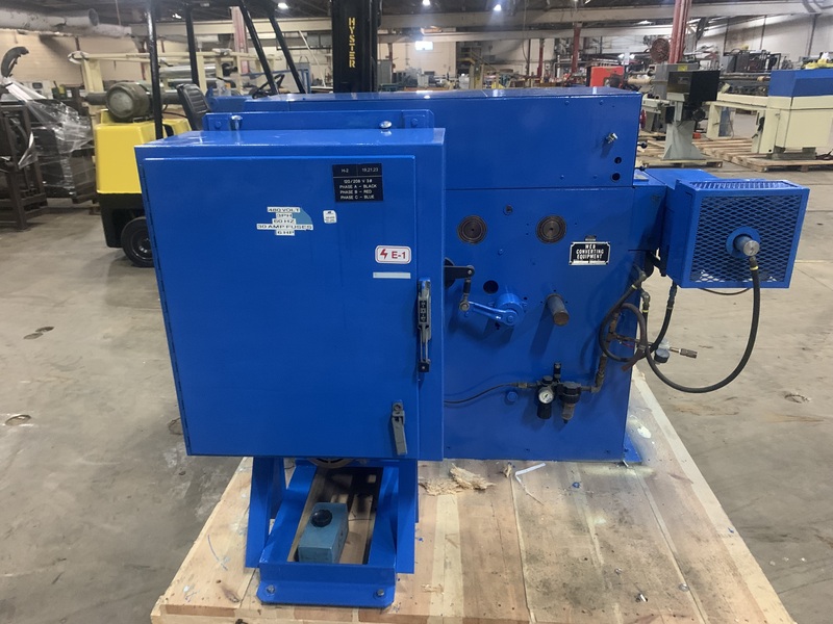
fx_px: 626
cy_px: 312
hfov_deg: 67.3
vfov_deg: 53.1
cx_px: 416
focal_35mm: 26
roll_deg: +0.8
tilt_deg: -20.7
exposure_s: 1/30
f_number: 1.8
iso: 500
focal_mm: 4.25
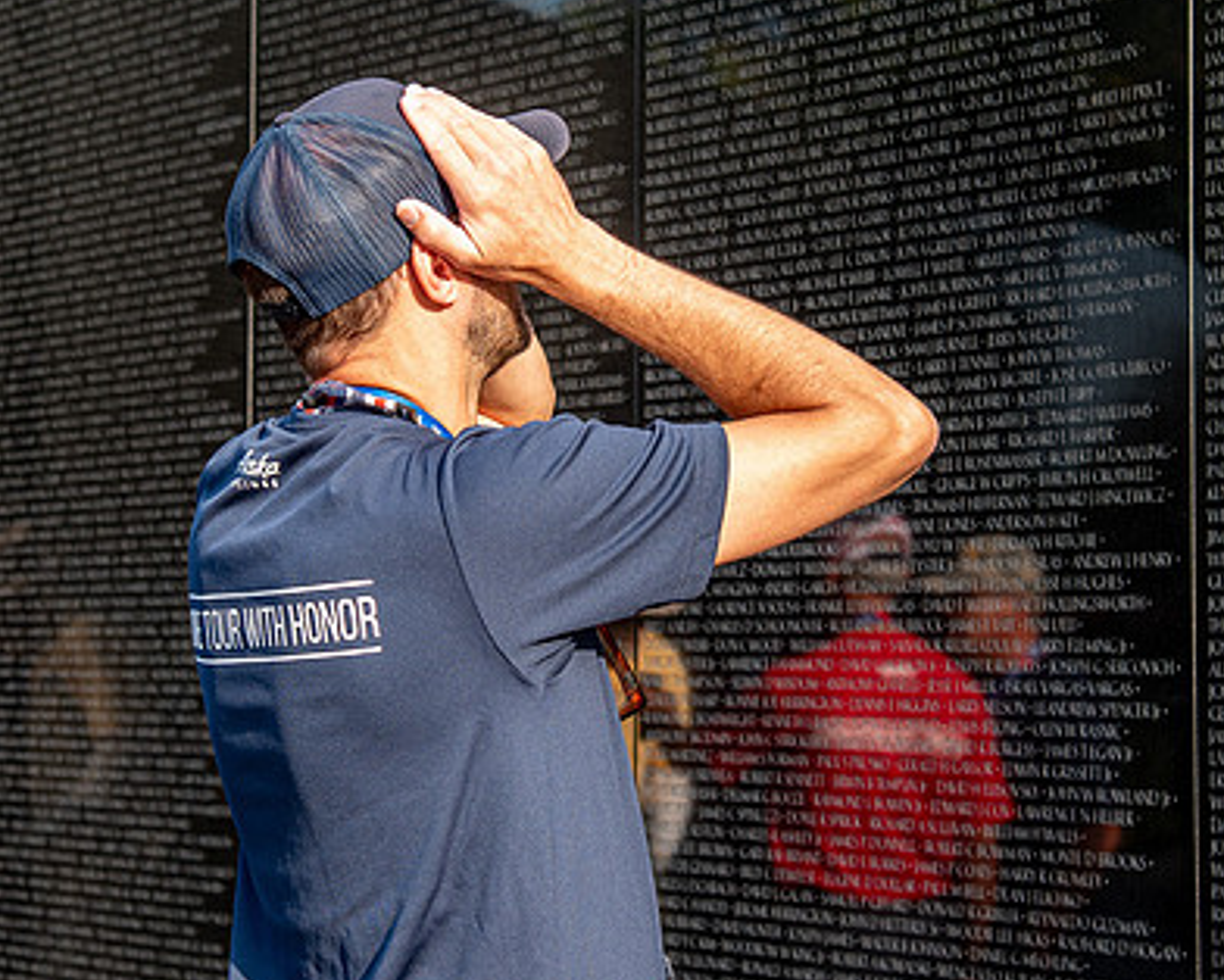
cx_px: 435
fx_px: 4277
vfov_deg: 13.1
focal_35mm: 118
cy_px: 334
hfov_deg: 16.3
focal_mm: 52
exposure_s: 1/160
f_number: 5
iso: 100
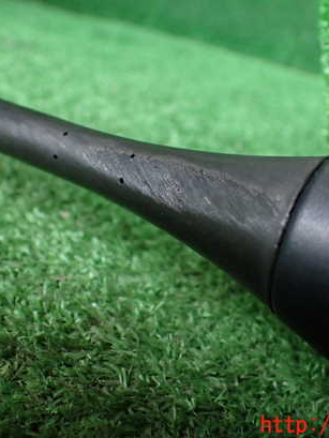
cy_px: 198
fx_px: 557
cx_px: 181
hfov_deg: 32.9
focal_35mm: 44
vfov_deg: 42.9
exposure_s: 1/125
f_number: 2.3
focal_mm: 5.4
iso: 400
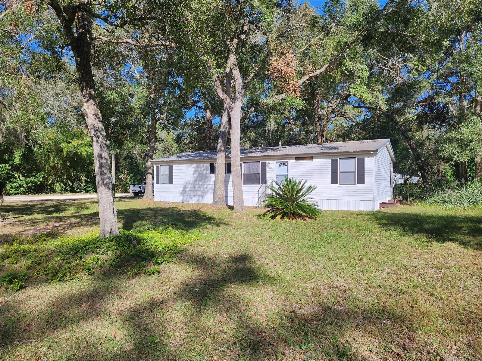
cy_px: 180
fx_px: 320
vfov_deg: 58.9
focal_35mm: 23
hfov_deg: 73.9
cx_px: 241
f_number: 1.8
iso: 12
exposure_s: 1/957
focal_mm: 6.4
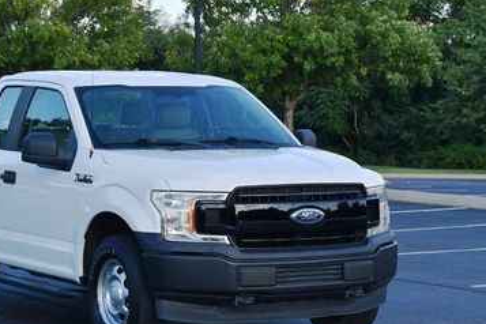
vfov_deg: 10.6
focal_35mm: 129
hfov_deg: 15.9
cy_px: 130
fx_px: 1741
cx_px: 203
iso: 160
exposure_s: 1/250
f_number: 8
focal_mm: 48
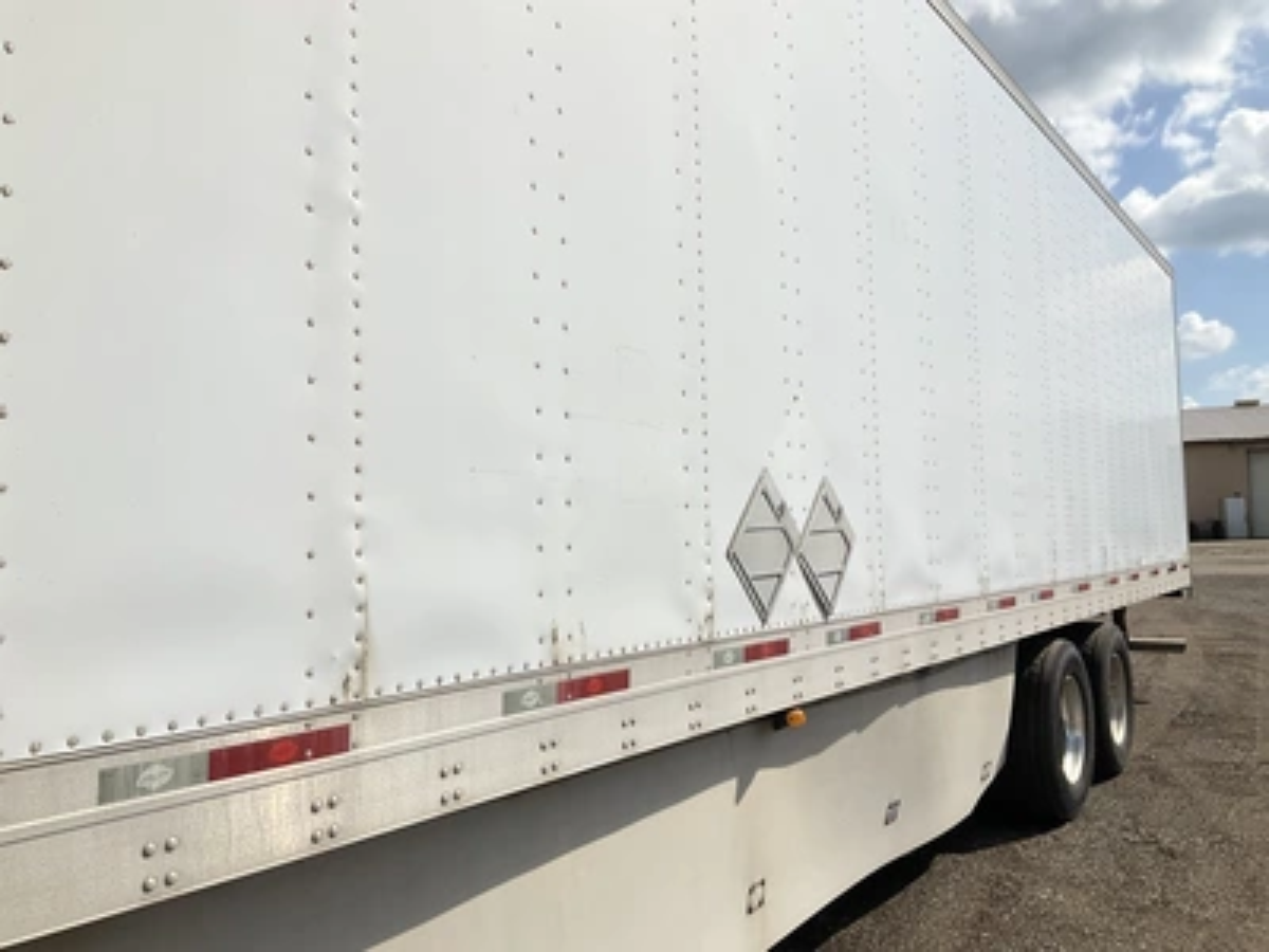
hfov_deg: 61.7
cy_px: 476
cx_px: 634
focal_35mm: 29
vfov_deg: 48.2
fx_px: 1063
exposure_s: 1/6536
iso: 25
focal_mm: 3
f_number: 1.8
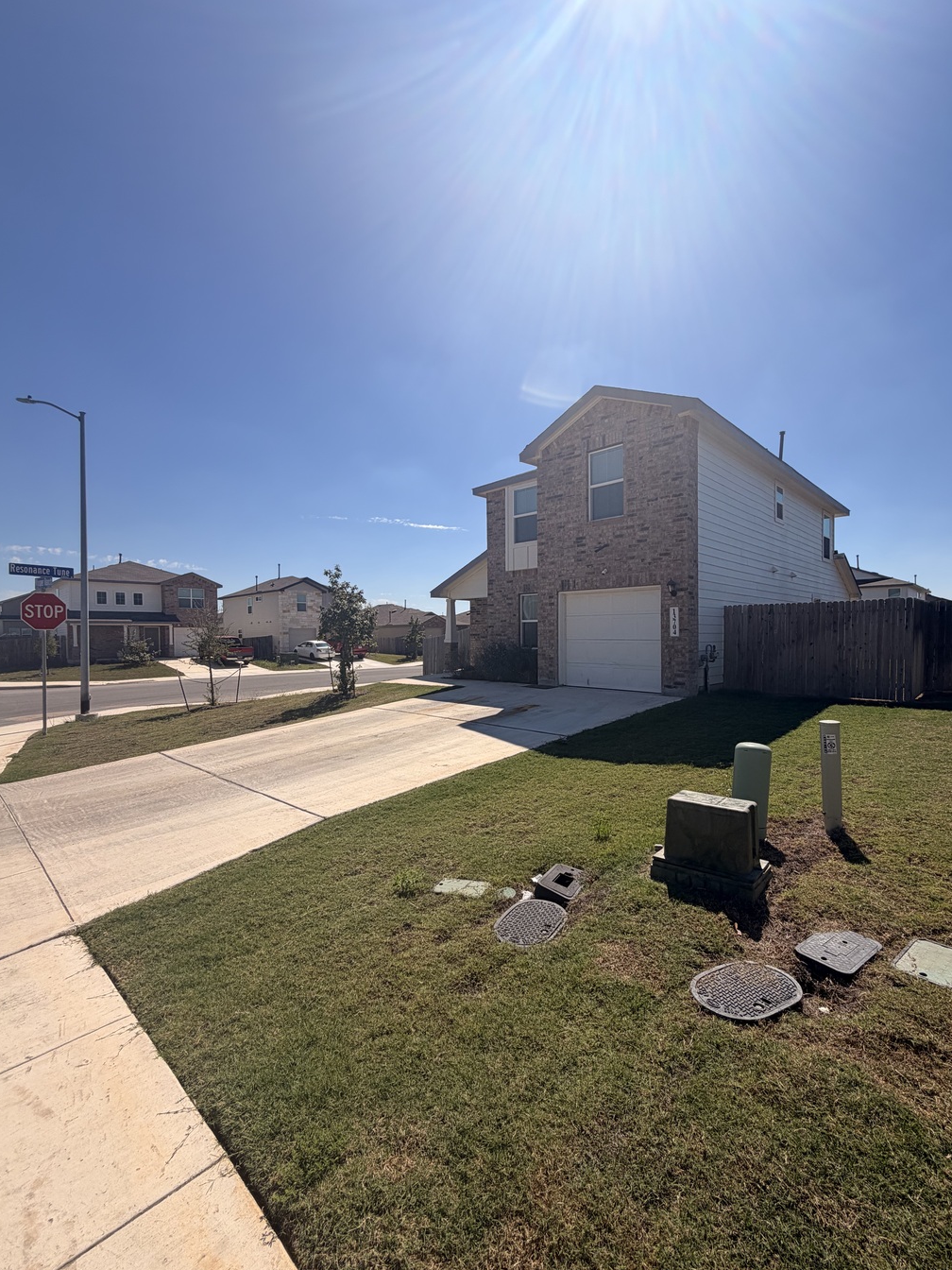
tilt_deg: -0.8
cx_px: 498
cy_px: 648
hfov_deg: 81.7
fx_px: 550
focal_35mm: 15
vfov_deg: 98.2
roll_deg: +0.8
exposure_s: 1/1497
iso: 20
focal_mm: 2.22
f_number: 2.2
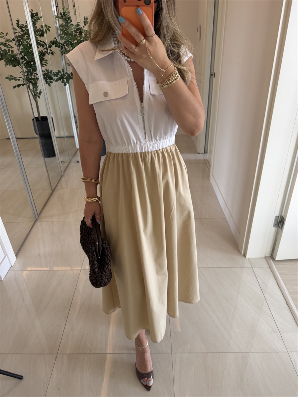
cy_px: 198
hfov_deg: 56.8
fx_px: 275
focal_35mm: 24
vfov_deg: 71.6
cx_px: 149
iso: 160
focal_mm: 6.76
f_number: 1.78
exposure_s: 1/121
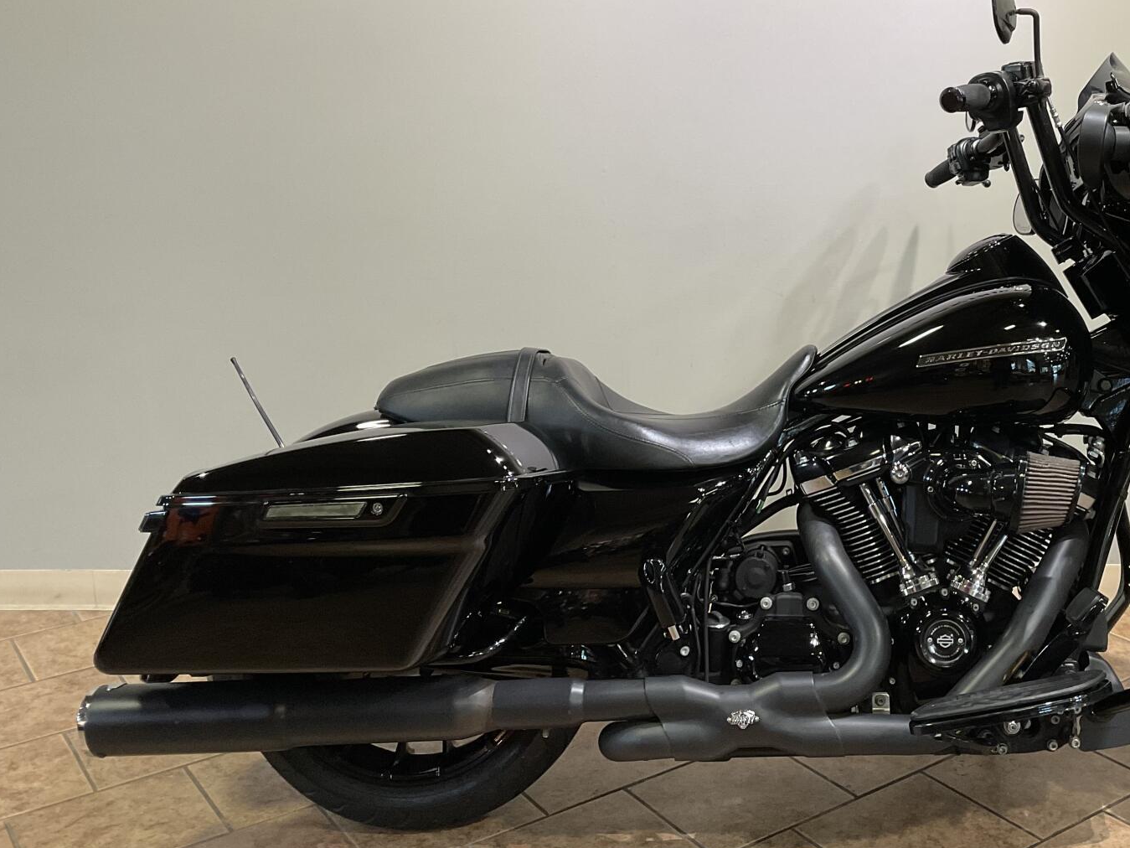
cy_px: 318
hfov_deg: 42.9
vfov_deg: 33.4
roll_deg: +1.1
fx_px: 1404
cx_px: 802
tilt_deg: -10.8
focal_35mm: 43
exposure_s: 1/60
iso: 50
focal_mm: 3
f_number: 1.8
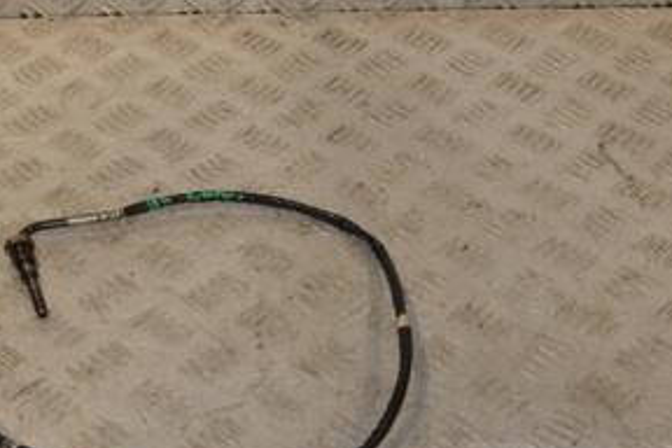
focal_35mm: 78
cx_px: 250
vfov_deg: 17.5
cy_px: 278
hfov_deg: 25.9
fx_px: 1457
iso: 800
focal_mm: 25
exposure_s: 1/200
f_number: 9
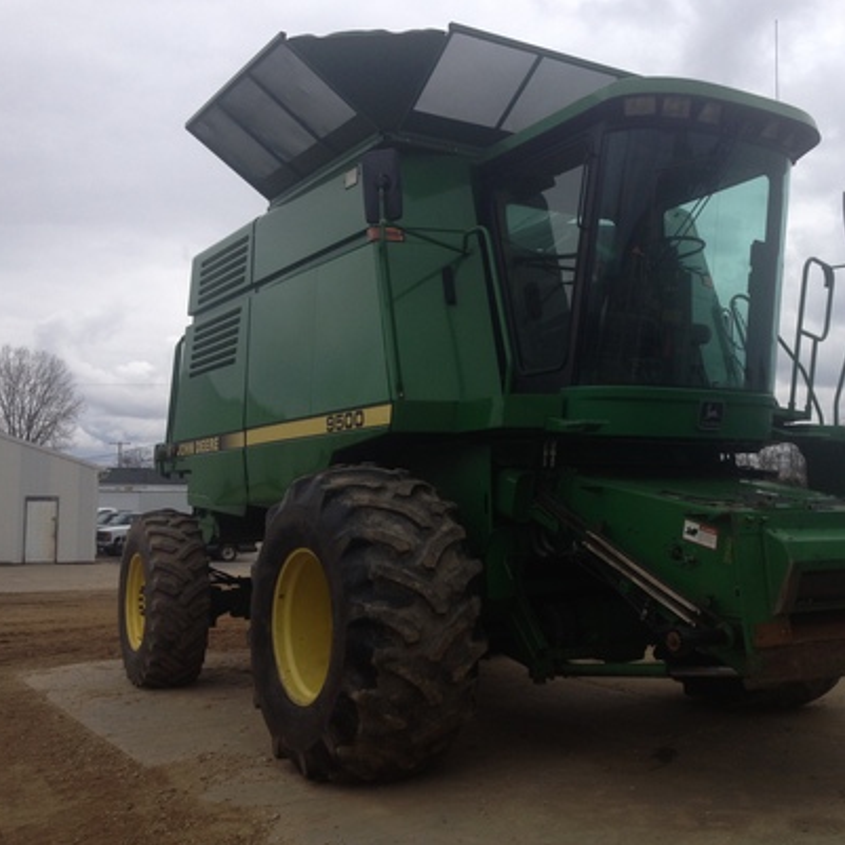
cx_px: 544
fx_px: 1160
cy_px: 421
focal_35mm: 42
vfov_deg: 40.0
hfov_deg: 39.7
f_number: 2.4
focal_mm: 4.28
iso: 50
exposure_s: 1/1170
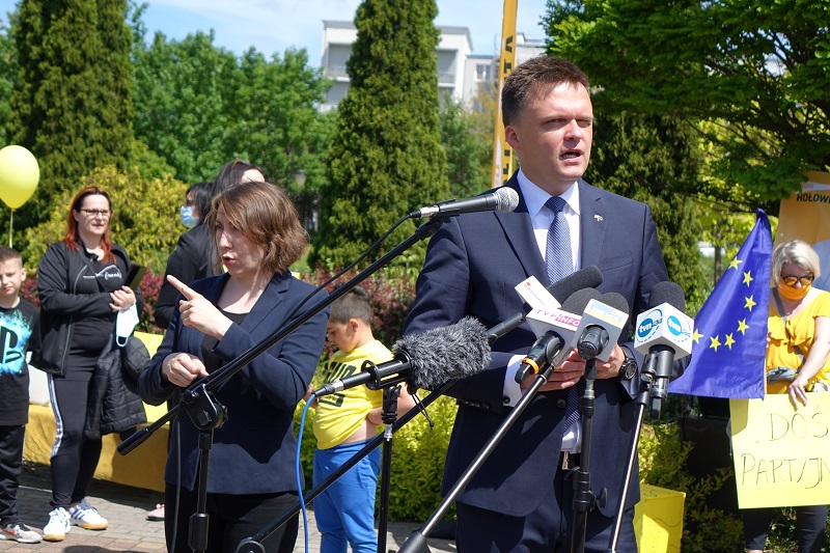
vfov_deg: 22.3
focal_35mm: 61
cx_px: 415
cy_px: 276
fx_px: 1406
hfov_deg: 32.9
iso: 125
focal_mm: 22.4
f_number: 2.8
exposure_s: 1/1000
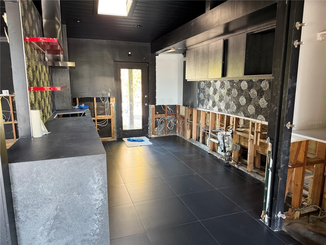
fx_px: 226
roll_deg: +0.5
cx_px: 163
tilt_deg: -9.3
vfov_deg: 56.8
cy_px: 122
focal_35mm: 24
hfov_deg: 71.6
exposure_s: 1/60
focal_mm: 6.76
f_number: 1.78
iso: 400
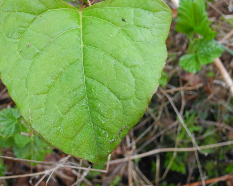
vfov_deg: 23.8
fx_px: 441
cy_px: 75
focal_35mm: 64
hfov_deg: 29.4
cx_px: 81
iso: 125
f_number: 3.2
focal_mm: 8.8
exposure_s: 1/30
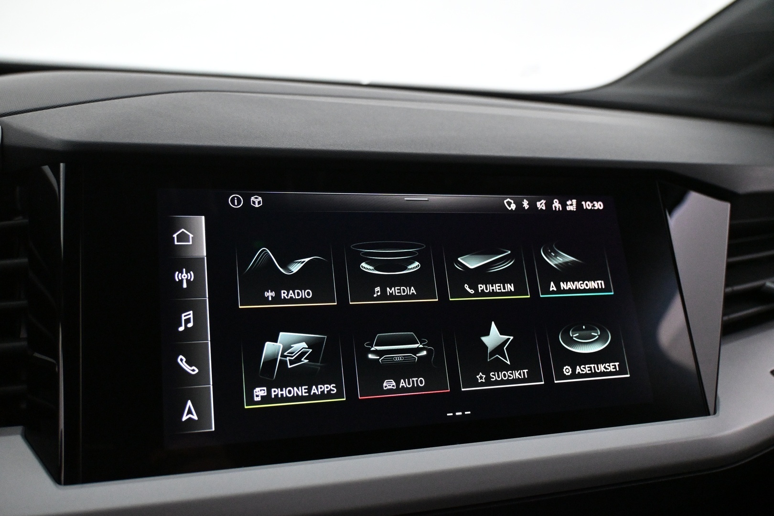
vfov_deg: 39.1
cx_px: 387
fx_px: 726
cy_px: 258
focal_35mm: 34
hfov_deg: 56.1
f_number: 4
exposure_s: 1/100
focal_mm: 22.5
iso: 4000
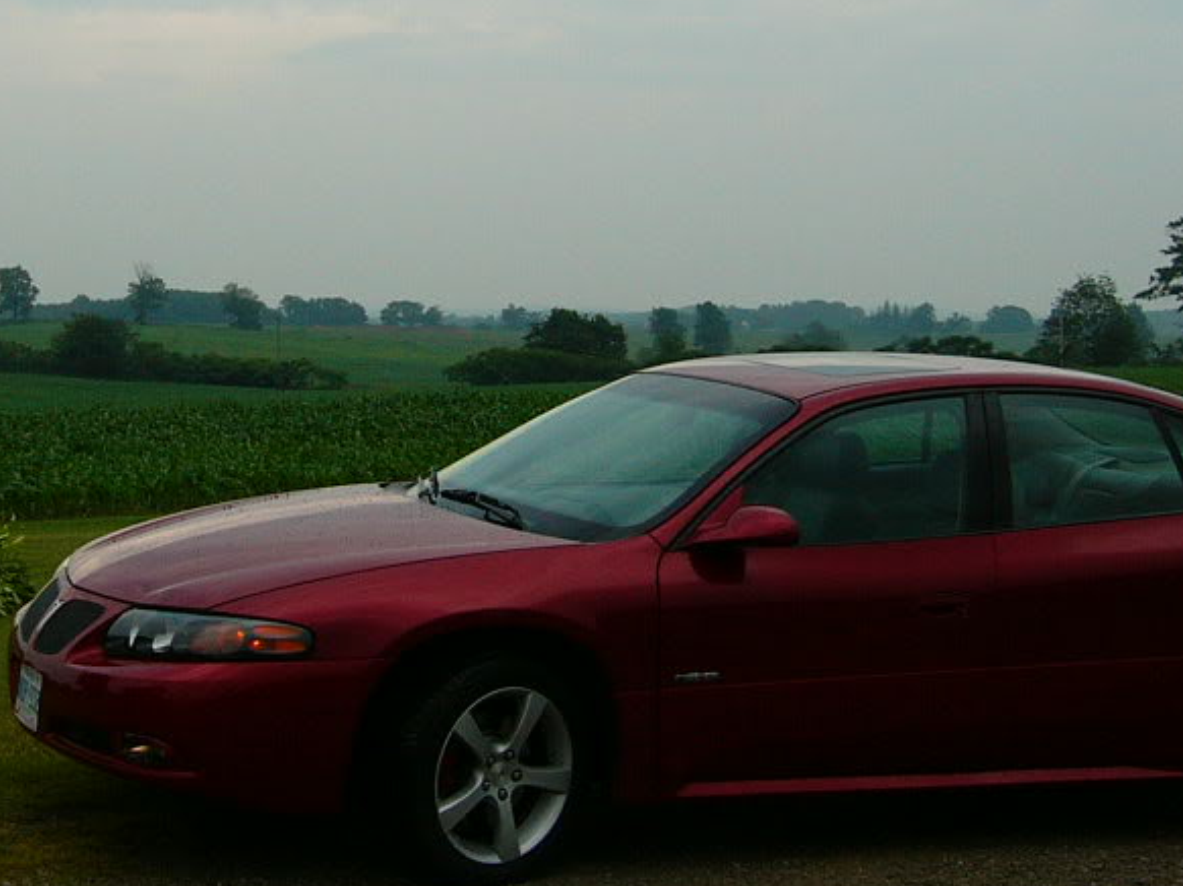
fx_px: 2630
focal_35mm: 77
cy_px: 309
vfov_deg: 19.1
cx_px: 303
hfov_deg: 25.1
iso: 50
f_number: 8
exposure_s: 1/200
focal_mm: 5.8
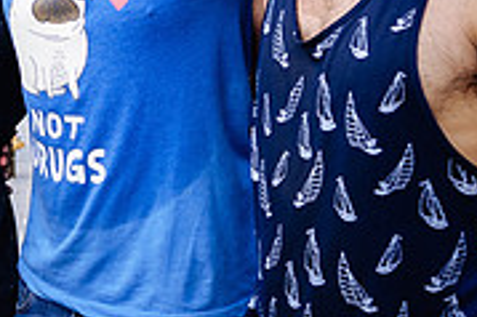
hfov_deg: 16.4
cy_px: 96
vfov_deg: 11.4
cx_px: -79
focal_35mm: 120
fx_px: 1589
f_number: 3.5
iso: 100
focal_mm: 23
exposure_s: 1/125
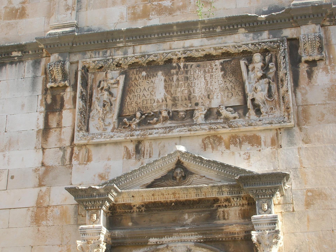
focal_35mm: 66
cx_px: 168
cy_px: 126
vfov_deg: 22.2
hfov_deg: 29.4
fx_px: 640
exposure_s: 1/86
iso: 50
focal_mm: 11
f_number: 6.4
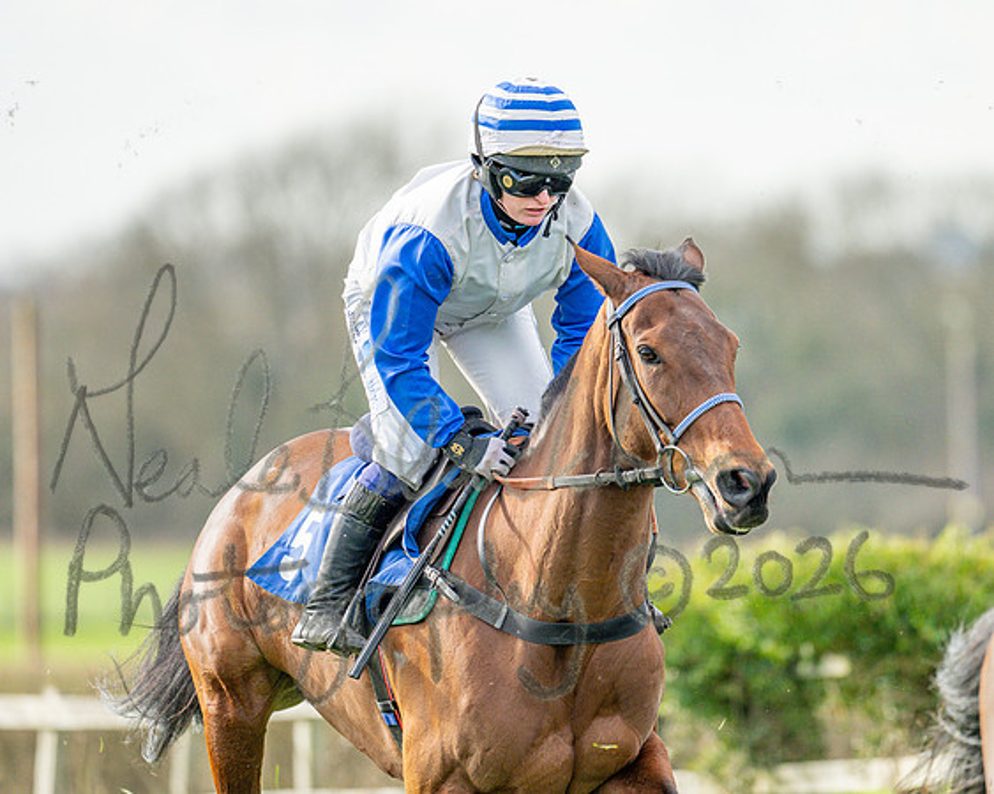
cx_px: 444
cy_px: 335
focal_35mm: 582
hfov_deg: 3.3
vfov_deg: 2.7
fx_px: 17104
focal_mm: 400
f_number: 4.5
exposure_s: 1/1600
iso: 500
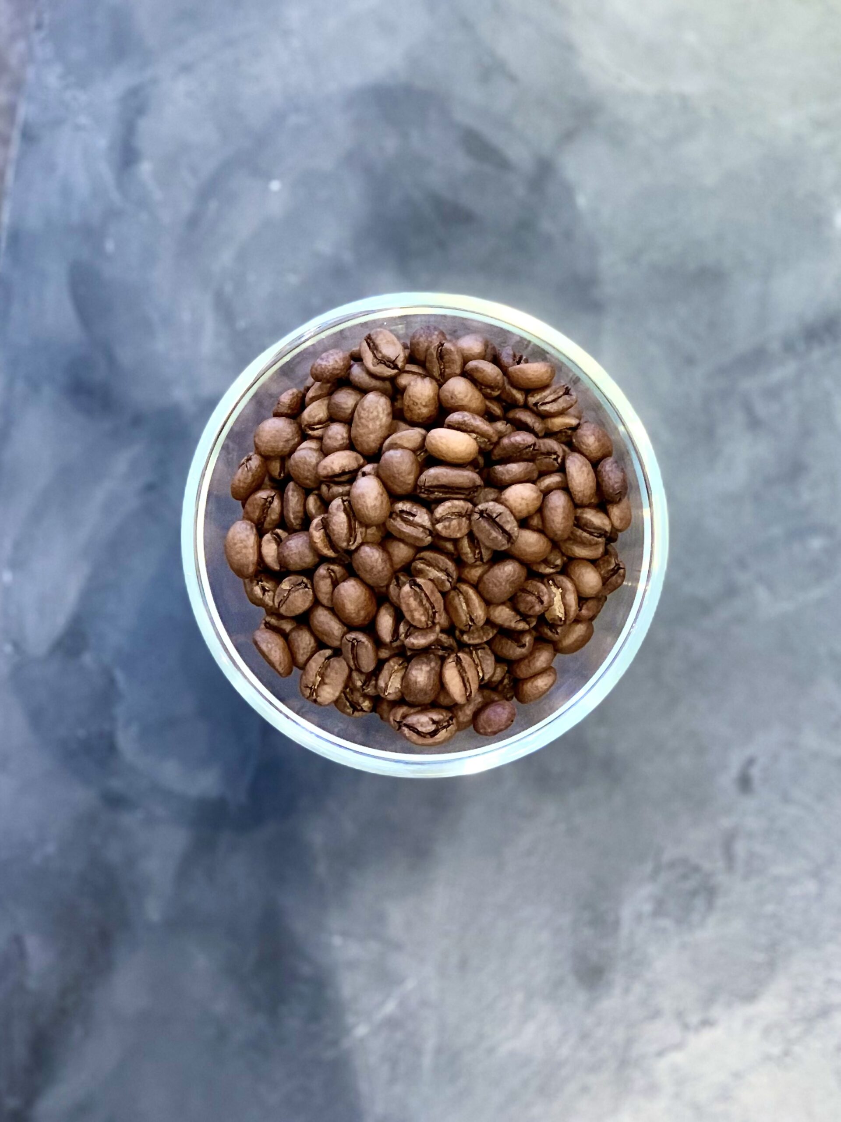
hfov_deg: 28.0
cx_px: 420
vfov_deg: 36.8
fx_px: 1684
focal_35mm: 52
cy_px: 561
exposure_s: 1/62
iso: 125
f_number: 2.4
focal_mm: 6
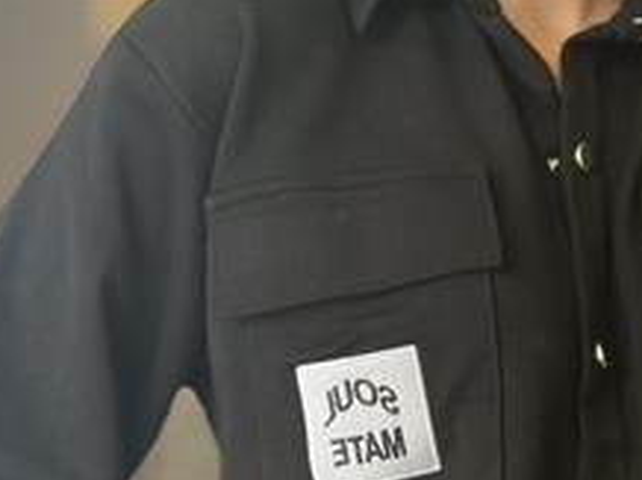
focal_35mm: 91
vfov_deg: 15.5
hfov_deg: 21.5
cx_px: 436
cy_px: 599
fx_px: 1686
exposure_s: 1/60
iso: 160
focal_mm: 6.86
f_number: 1.78
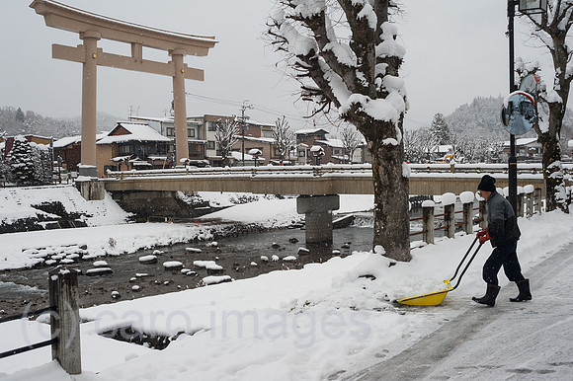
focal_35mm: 40
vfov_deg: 33.4
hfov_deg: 48.5
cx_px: 286
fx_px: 636
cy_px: 190
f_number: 8
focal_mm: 40
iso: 200
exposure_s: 1/640
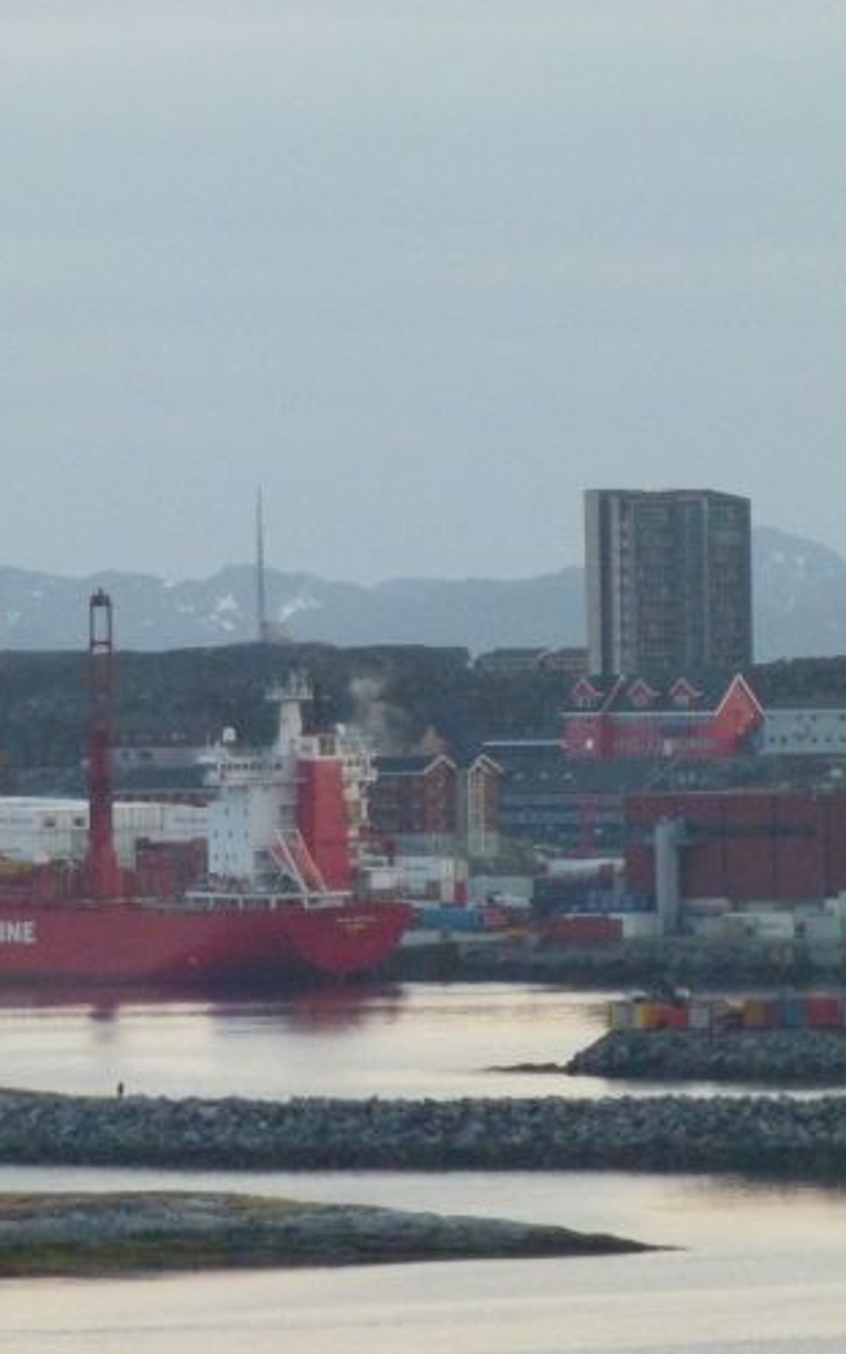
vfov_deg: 4.1
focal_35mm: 511
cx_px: 207
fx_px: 18862
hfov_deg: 2.6
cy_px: 623
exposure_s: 1/125
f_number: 4.9
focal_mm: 49.2
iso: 400
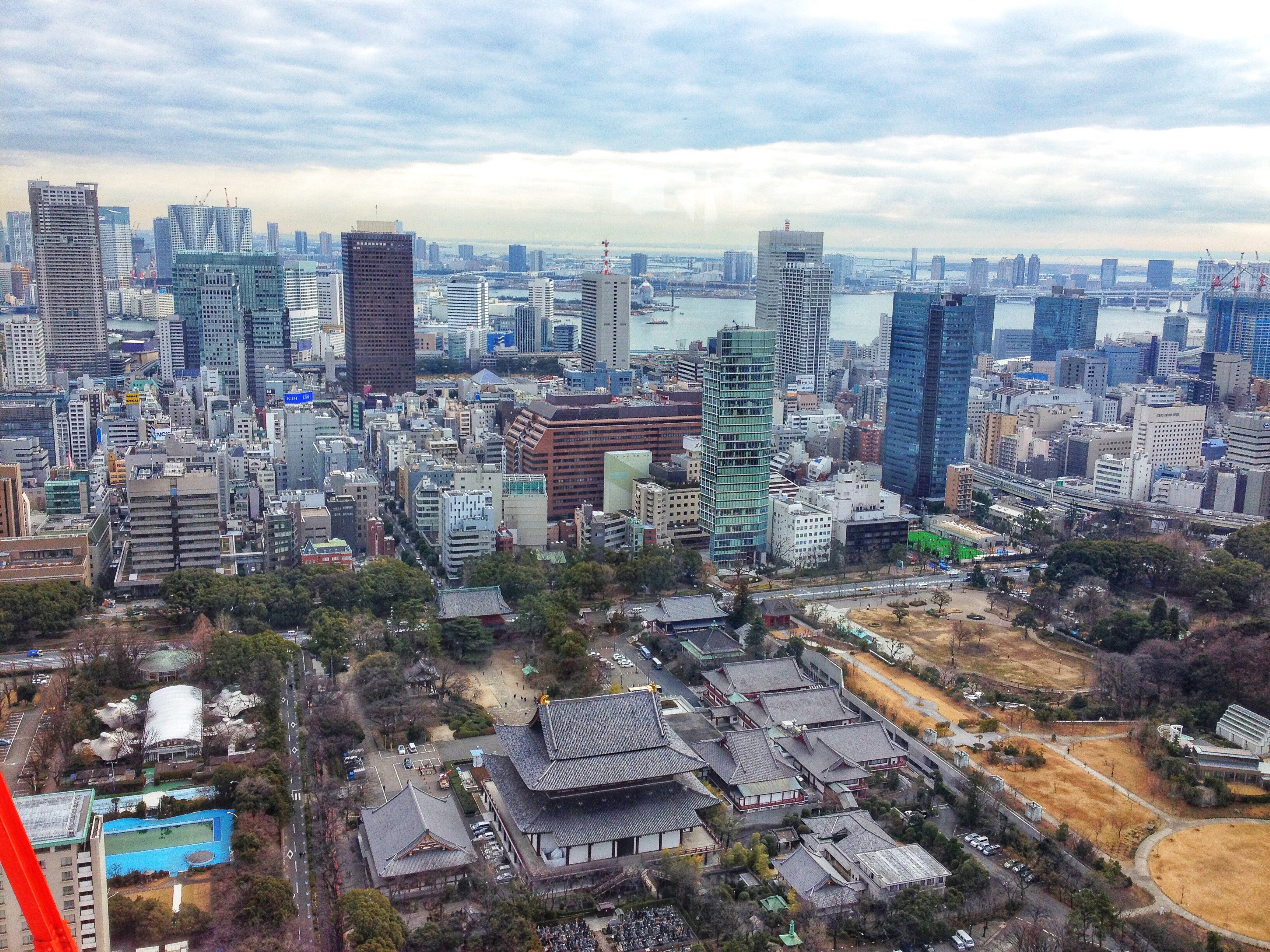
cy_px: 476
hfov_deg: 52.6
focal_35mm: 35
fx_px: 1284
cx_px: 635
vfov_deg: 40.7
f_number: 2.4
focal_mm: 4.28
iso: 50
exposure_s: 1/920
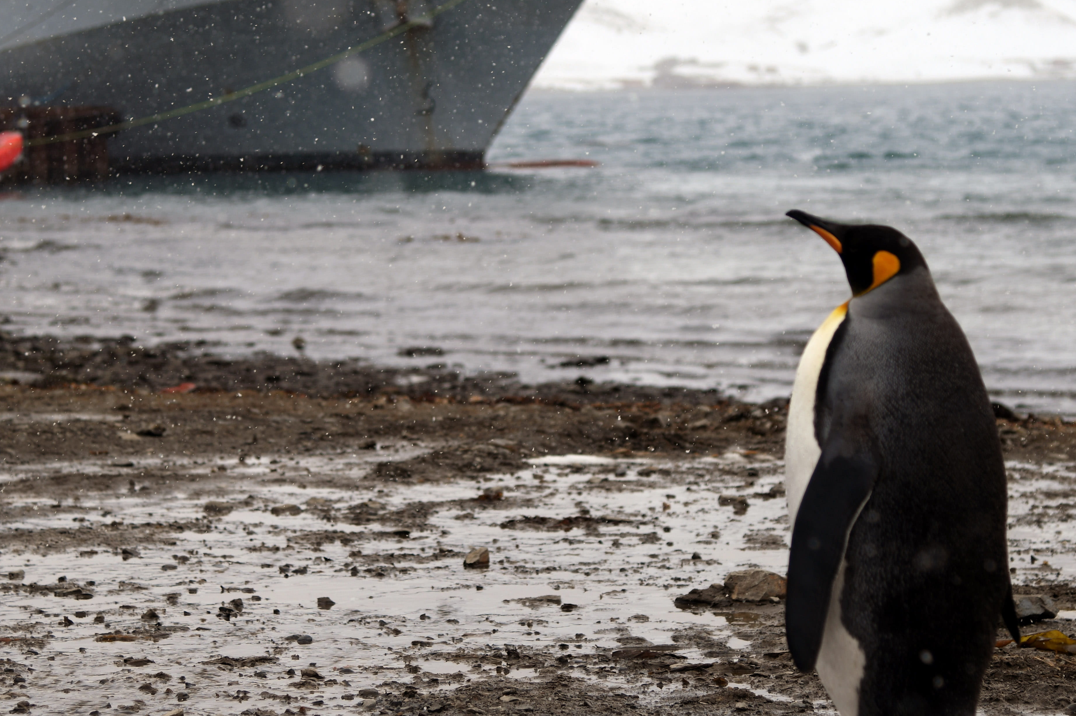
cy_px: 245
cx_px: 554
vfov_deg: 10.8
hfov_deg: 16.1
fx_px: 3794
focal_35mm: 127
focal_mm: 58
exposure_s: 1/640
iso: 64
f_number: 4
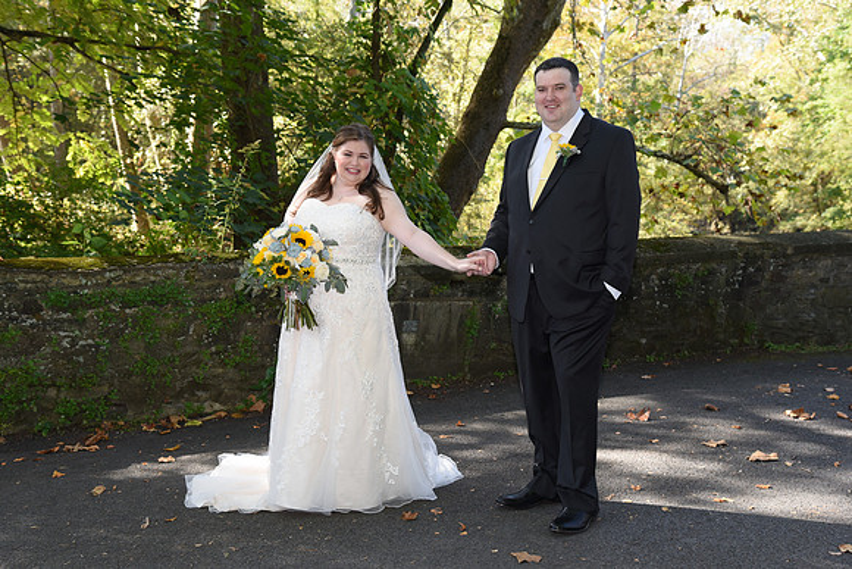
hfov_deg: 41.1
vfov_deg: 28.1
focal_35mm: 48
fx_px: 1136
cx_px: 426
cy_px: 284
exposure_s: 1/200
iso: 640
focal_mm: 48
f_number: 5.6
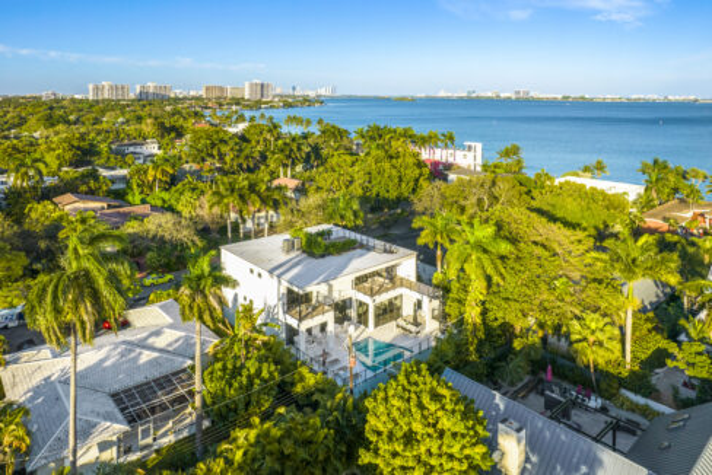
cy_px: 238
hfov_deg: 78.5
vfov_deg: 57.3
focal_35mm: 22
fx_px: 435
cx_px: 356
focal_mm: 8.38
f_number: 2.8
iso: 100
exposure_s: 1/1600
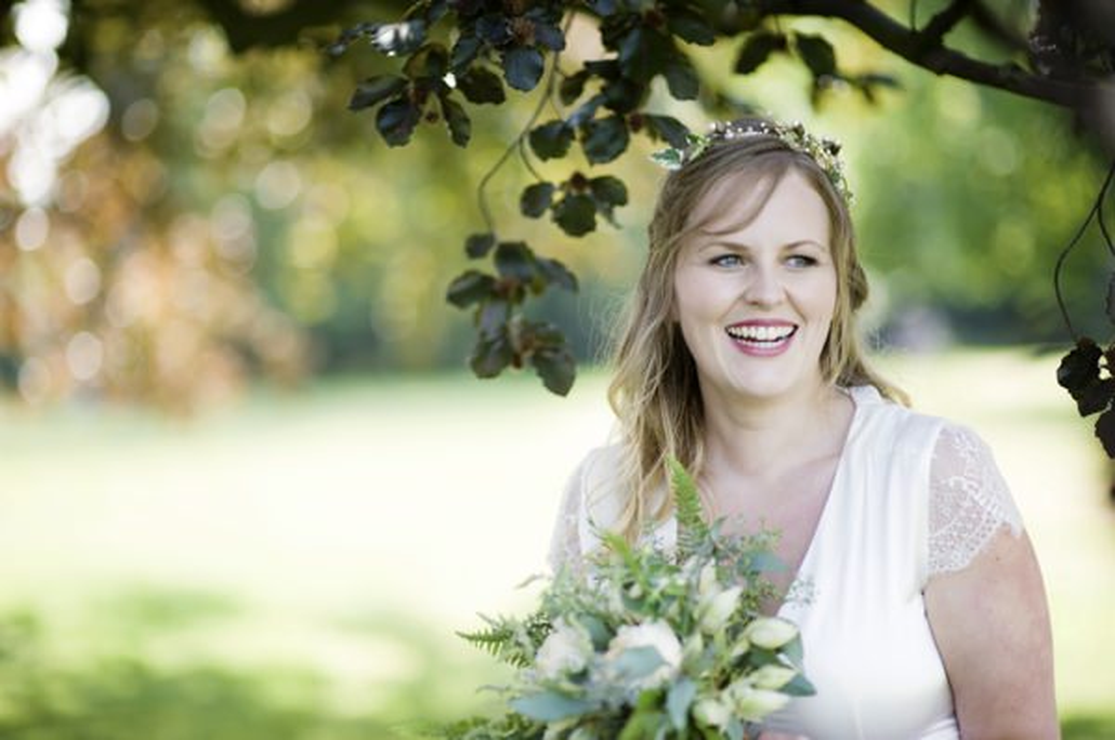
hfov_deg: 24.0
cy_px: 370
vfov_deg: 16.0
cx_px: 558
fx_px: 2628
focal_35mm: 85
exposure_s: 1/1600
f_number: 1.4
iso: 320
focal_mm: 85
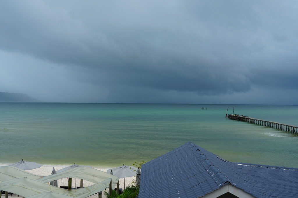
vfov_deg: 40.0
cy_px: 99
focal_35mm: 33
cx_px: 149
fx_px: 273
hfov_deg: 57.2
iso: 100
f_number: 5.6
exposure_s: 1/125
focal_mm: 33
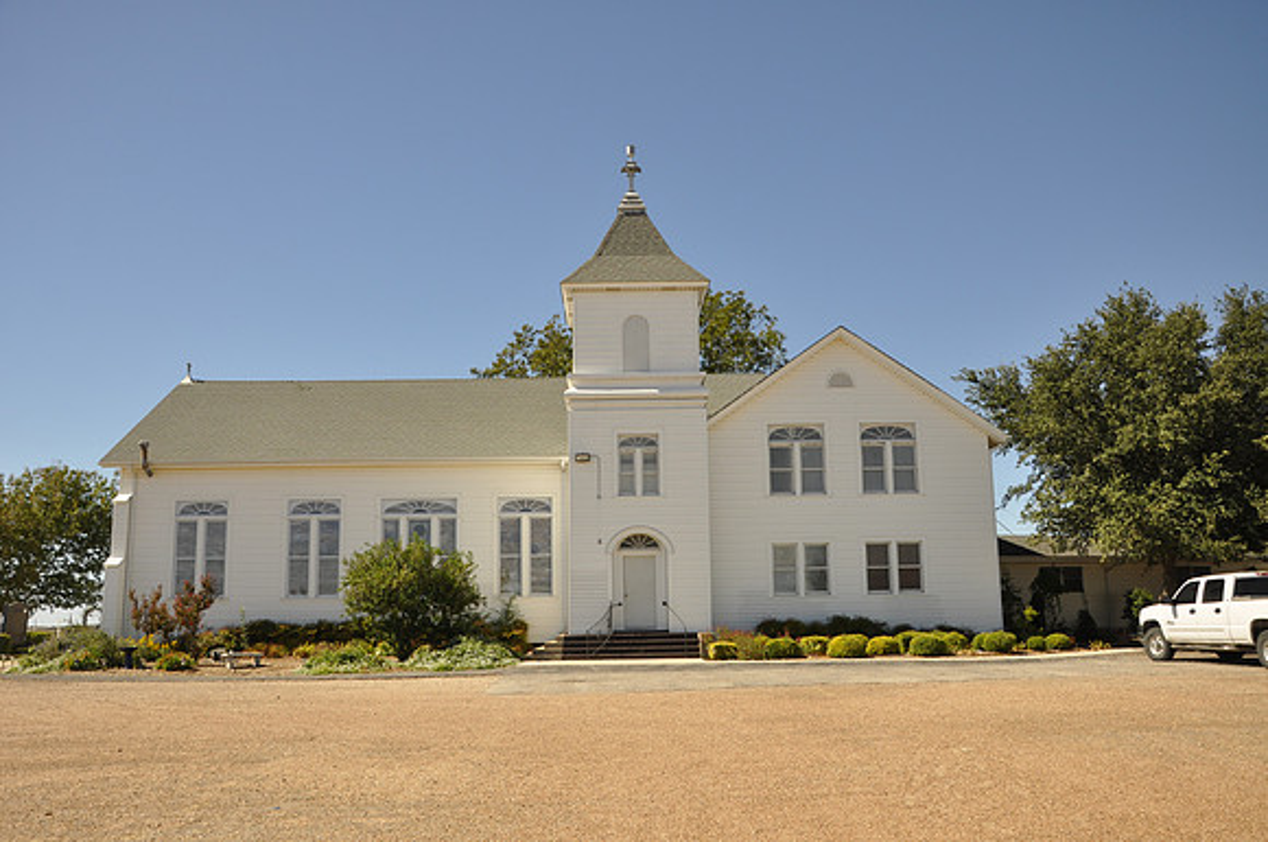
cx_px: 634
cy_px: 421
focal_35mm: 27
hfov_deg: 67.5
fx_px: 950
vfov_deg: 47.8
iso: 200
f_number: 7.1
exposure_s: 1/200
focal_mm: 18
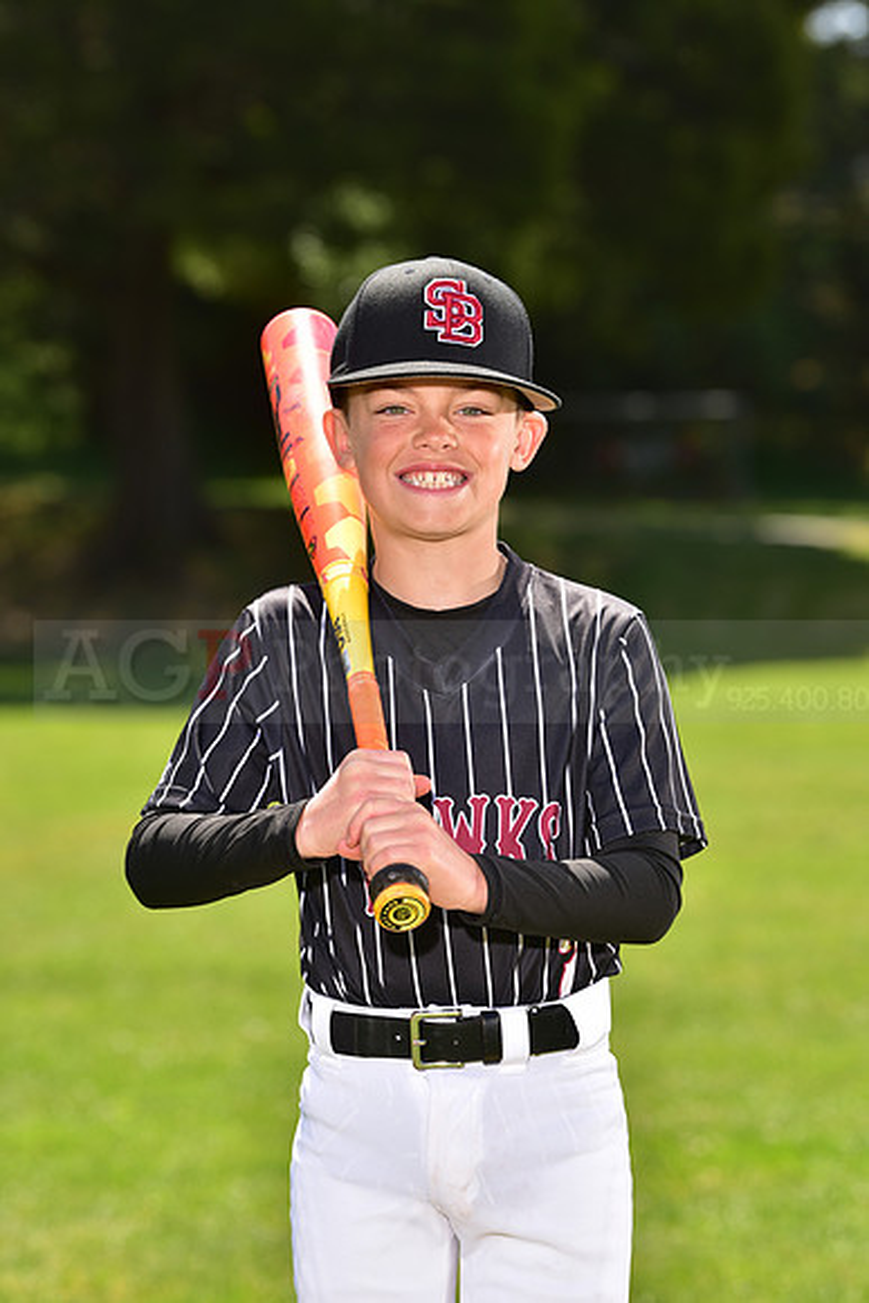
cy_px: 652
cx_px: 434
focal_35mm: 150
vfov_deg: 13.7
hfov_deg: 9.2
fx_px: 5428
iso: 100
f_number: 5.6
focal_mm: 150
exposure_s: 1/250
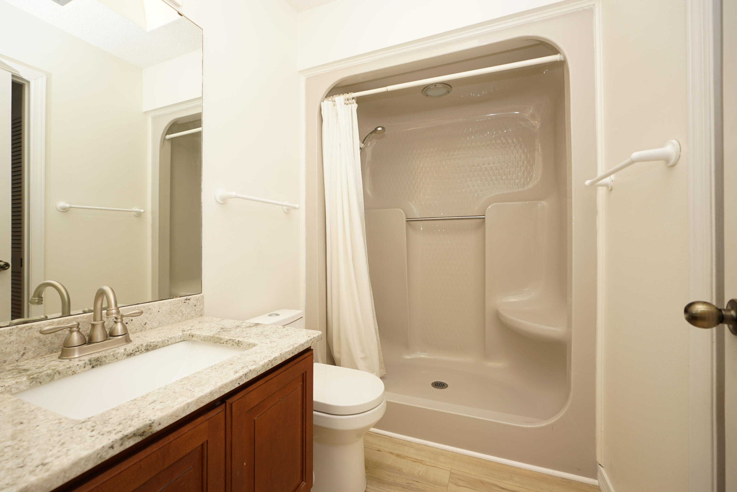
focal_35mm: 15
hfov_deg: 100.4
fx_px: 307
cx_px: 368
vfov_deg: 77.3
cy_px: 246
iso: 100
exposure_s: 1/60
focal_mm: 10
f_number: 4
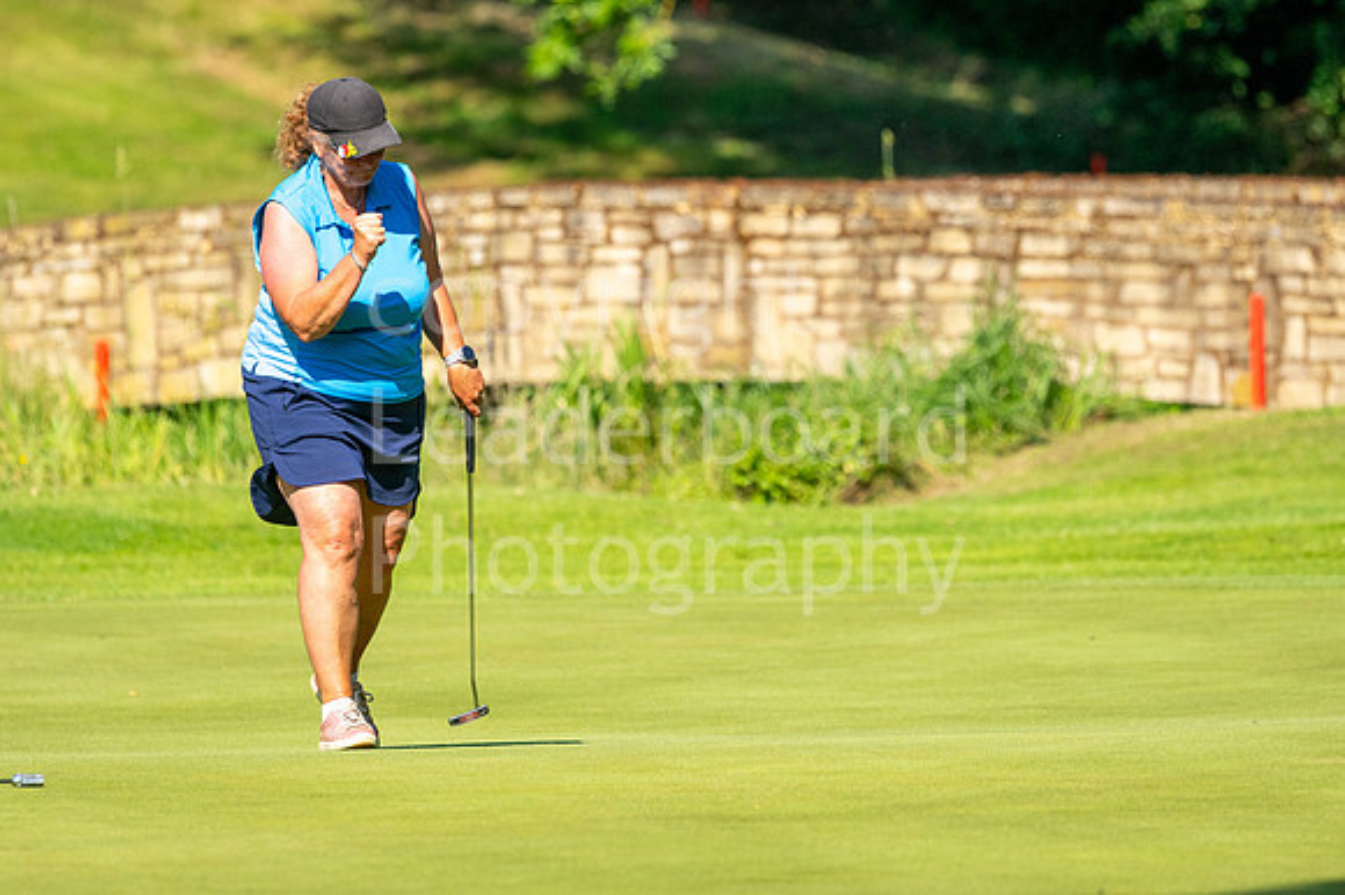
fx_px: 16802
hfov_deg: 4.6
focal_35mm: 450
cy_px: 448
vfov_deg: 3.1
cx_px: 672
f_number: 5
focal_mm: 300
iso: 320
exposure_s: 1/3200
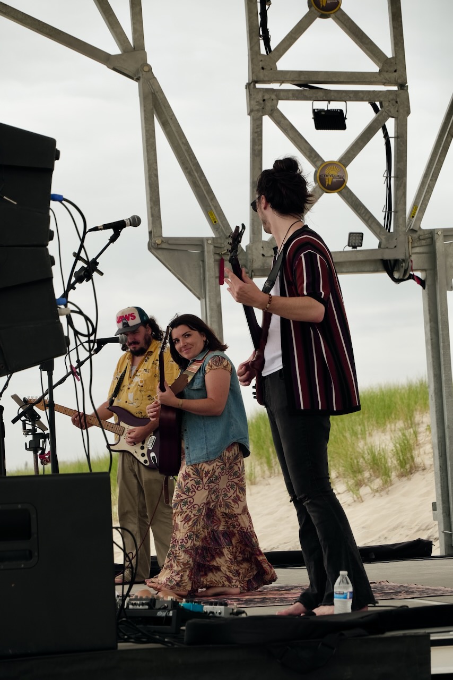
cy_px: 340
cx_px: 226
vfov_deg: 21.2
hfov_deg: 14.3
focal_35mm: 96
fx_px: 1811
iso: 160
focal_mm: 64.3
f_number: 5
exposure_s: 1/900
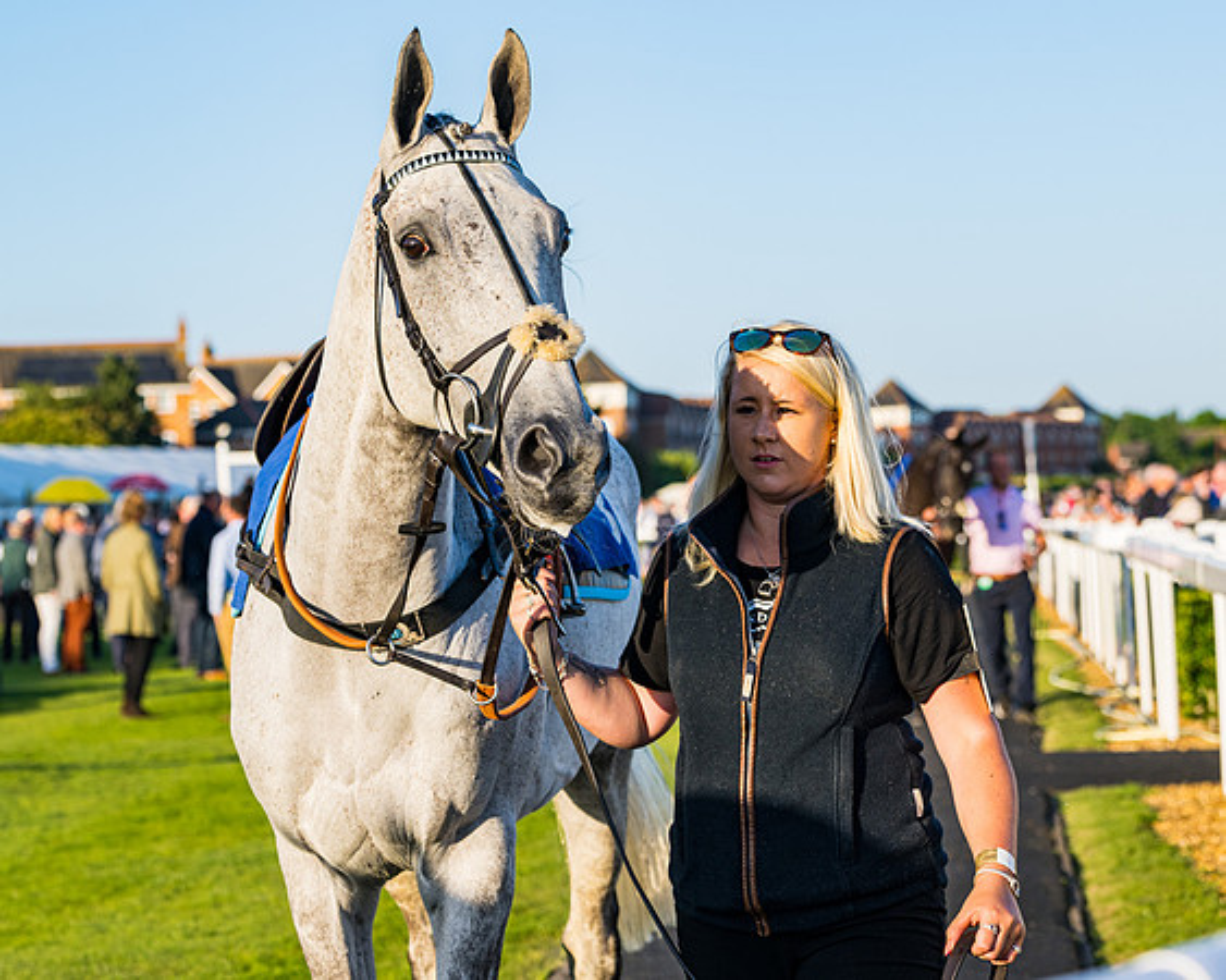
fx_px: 3641
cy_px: 528
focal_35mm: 100
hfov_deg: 19.1
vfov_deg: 15.3
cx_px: 635
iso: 200
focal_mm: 78
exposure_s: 1/800
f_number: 5
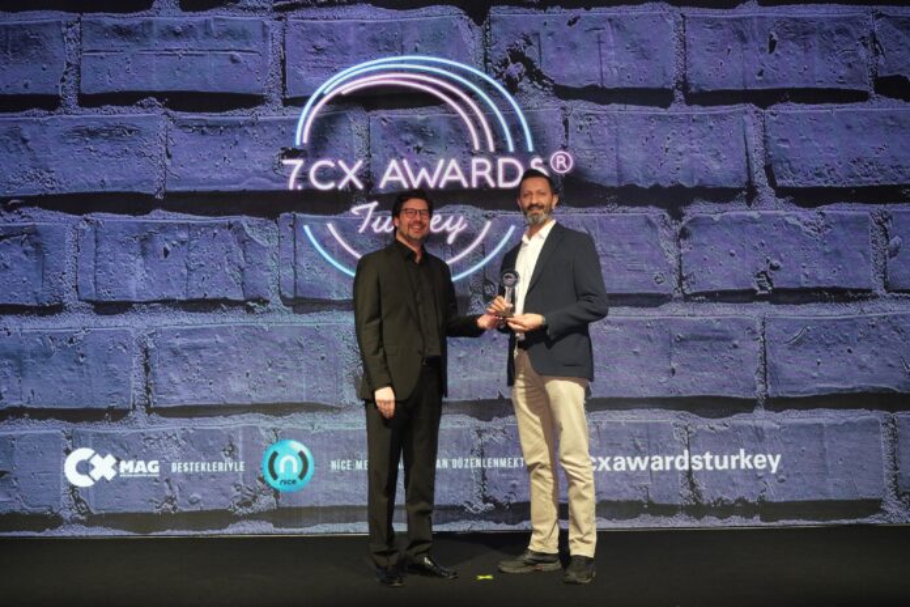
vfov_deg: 35.9
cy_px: 304
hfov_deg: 51.9
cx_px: 455
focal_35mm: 37
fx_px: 935
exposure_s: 1/125
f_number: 4.5
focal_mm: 24.7
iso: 1250
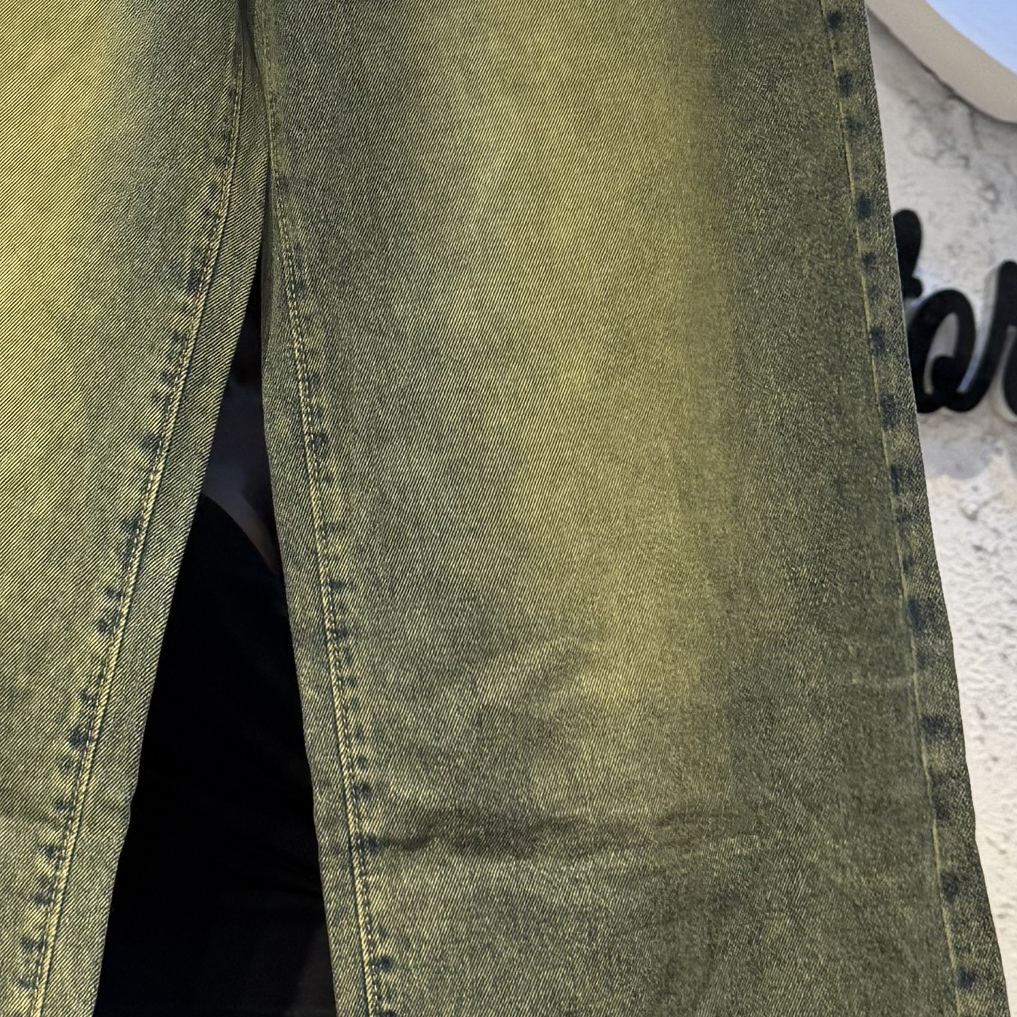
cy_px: -150
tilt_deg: +20.5
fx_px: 2992
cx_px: 179
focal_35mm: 90
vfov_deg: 18.4
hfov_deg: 19.1
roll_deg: -2.5
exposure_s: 1/100
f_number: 1.78
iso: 80
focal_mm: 6.76
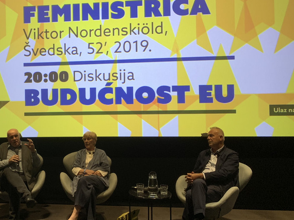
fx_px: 348
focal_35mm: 41
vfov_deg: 35.1
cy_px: 104
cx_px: 64
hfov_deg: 43.9
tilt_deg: +0.7
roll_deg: +1.0
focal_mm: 4.25
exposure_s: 1/49
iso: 320
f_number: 1.8
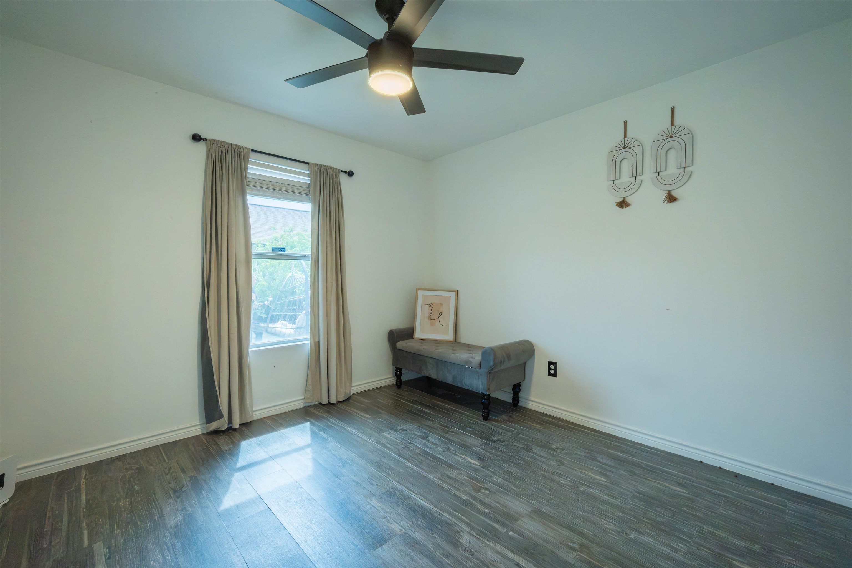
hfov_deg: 104.3
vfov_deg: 81.2
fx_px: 331
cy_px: 284
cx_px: 426
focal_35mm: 14
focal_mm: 14
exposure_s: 1/60
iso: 400
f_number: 8
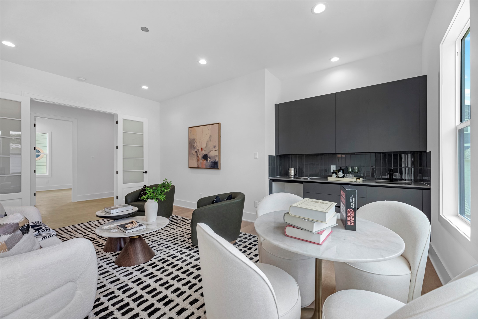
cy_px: 160
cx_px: 239
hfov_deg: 104.2
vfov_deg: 81.3
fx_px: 186
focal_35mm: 14
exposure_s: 1/15
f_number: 9
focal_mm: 14
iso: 250
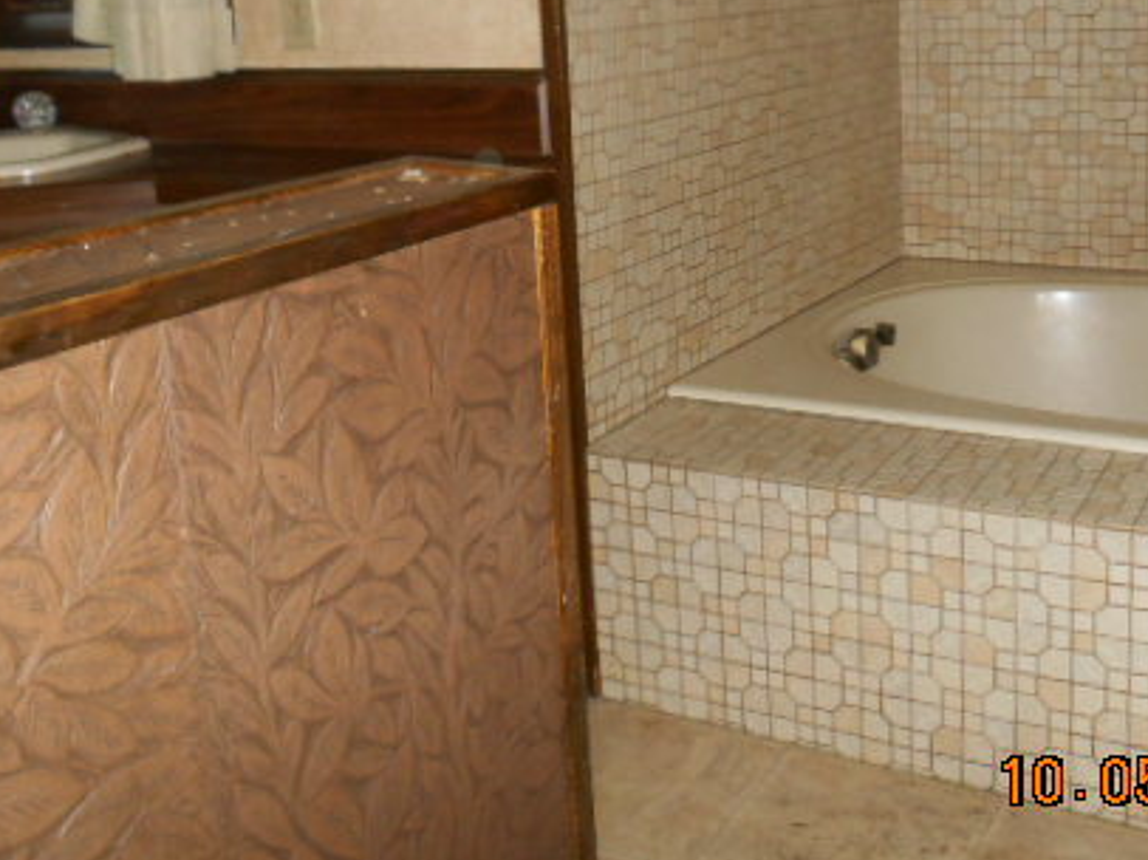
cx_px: 741
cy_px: 249
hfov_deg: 45.3
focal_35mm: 41
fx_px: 1359
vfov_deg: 34.6
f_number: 3.4
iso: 250
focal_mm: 4.7
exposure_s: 1/25
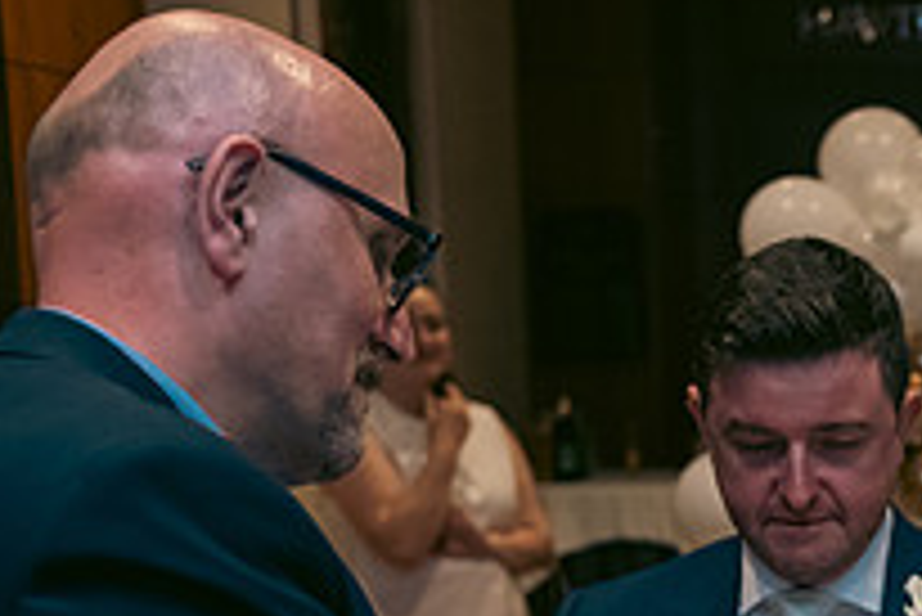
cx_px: 1048
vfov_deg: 13.6
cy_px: 672
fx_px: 2537
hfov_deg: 19.6
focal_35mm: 99
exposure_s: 1/160
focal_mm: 35
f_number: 3.5
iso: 800
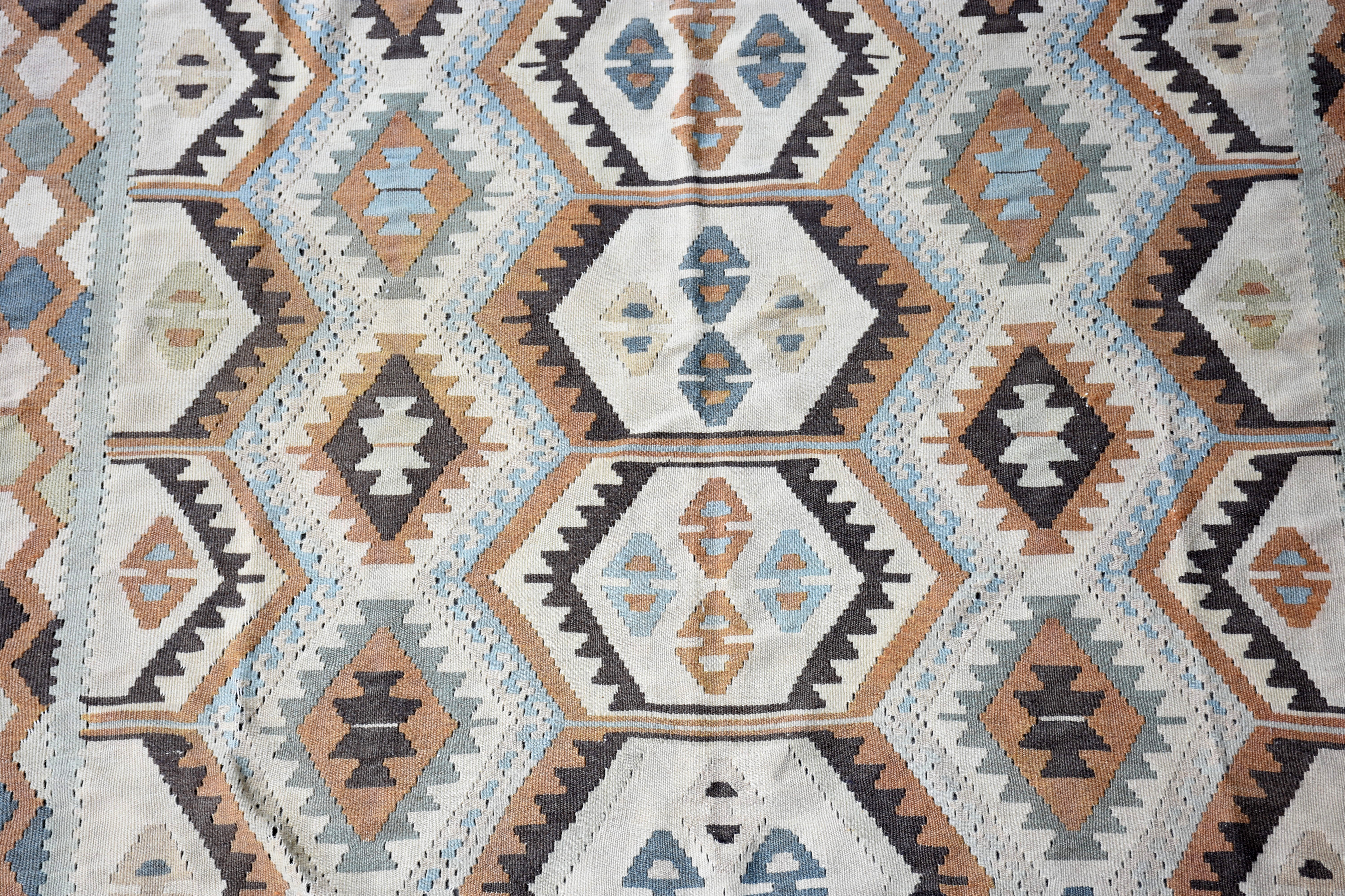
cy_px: 448
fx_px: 2354
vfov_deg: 21.6
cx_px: 672
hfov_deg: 31.9
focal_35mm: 63
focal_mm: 42
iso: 200
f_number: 5.6
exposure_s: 1/60
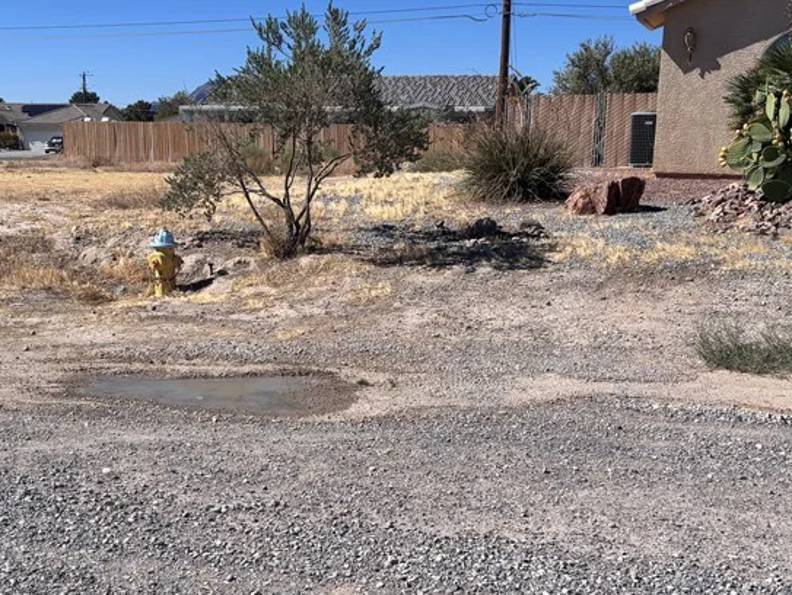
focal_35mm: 49
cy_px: 416
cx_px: 331
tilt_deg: -10.0
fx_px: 1122
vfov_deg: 29.4
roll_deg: -1.3
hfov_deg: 38.8
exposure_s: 1/5952
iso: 50
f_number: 1.6
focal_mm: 5.96
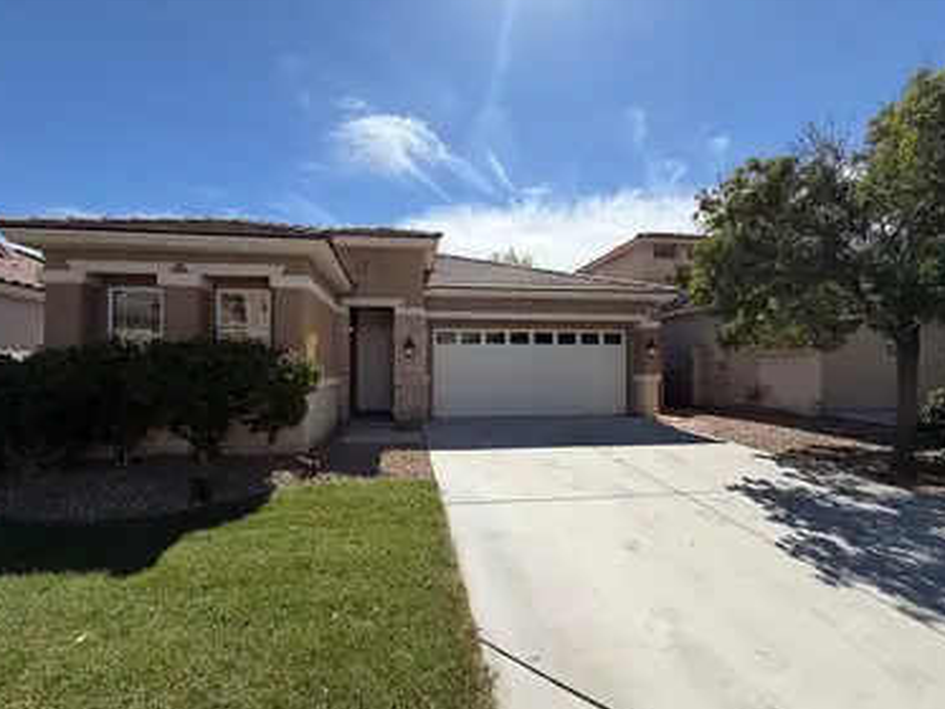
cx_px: 451
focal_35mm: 15
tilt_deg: +2.4
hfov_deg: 98.1
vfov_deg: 81.8
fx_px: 410
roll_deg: +0.3
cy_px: 360
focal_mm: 2.22
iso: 20
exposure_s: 1/1235
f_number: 2.2
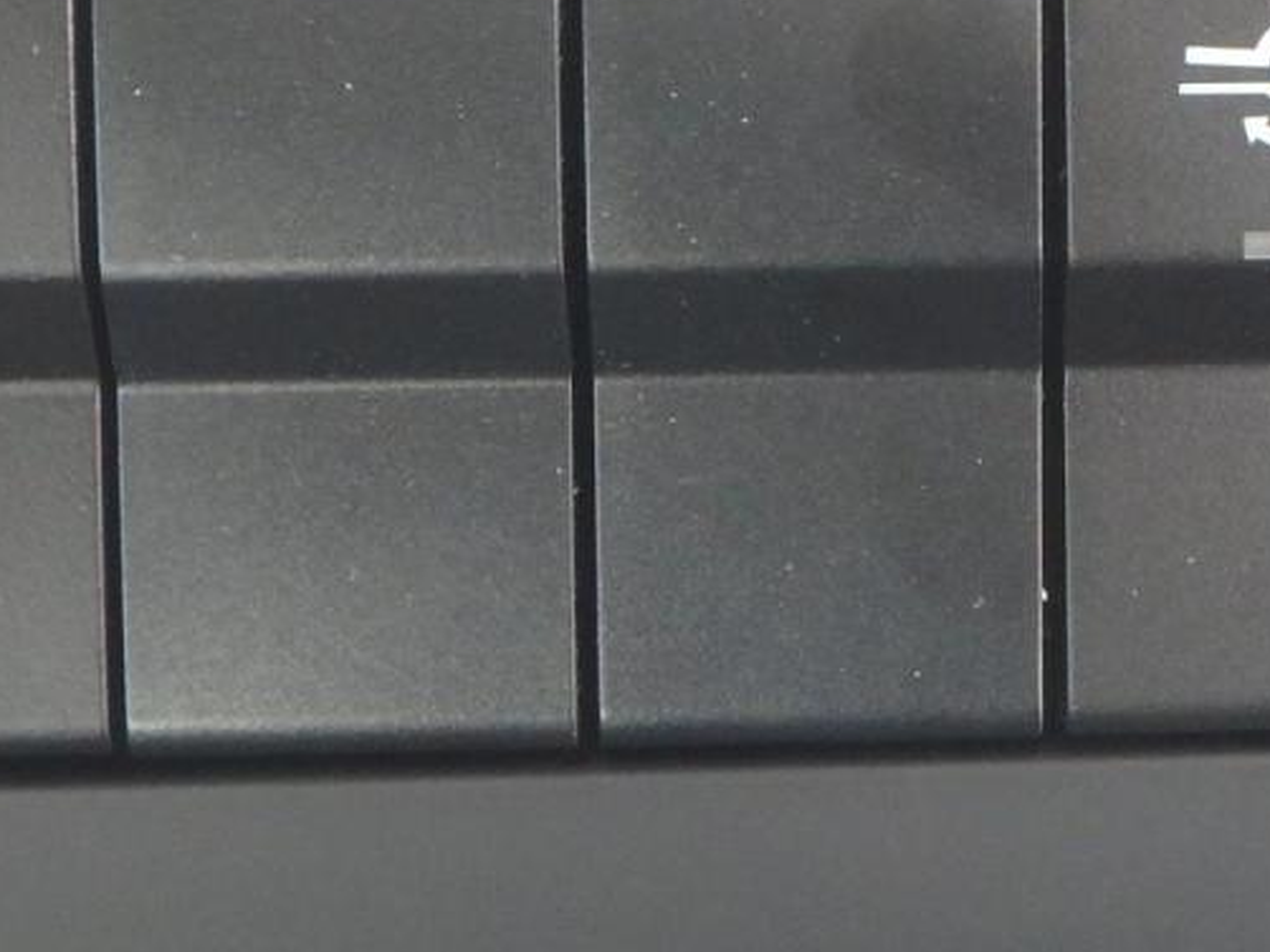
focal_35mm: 111
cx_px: 1103
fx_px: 4070
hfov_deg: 17.5
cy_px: 122
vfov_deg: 13.2
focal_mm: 5.2
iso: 400
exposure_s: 1/30
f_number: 4.6
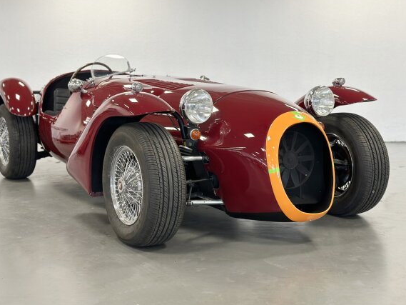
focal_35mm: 54
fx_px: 633
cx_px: 191
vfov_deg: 27.0
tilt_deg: -6.4
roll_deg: -0.2
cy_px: 141
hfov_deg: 35.5
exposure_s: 1/50
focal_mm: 6.86
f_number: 1.78
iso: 100
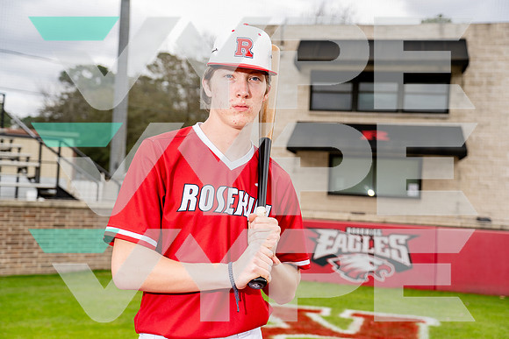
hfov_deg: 39.6
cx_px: 254
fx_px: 707
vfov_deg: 27.0
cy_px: 170
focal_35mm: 50
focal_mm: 50
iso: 100
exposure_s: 1/250
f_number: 4
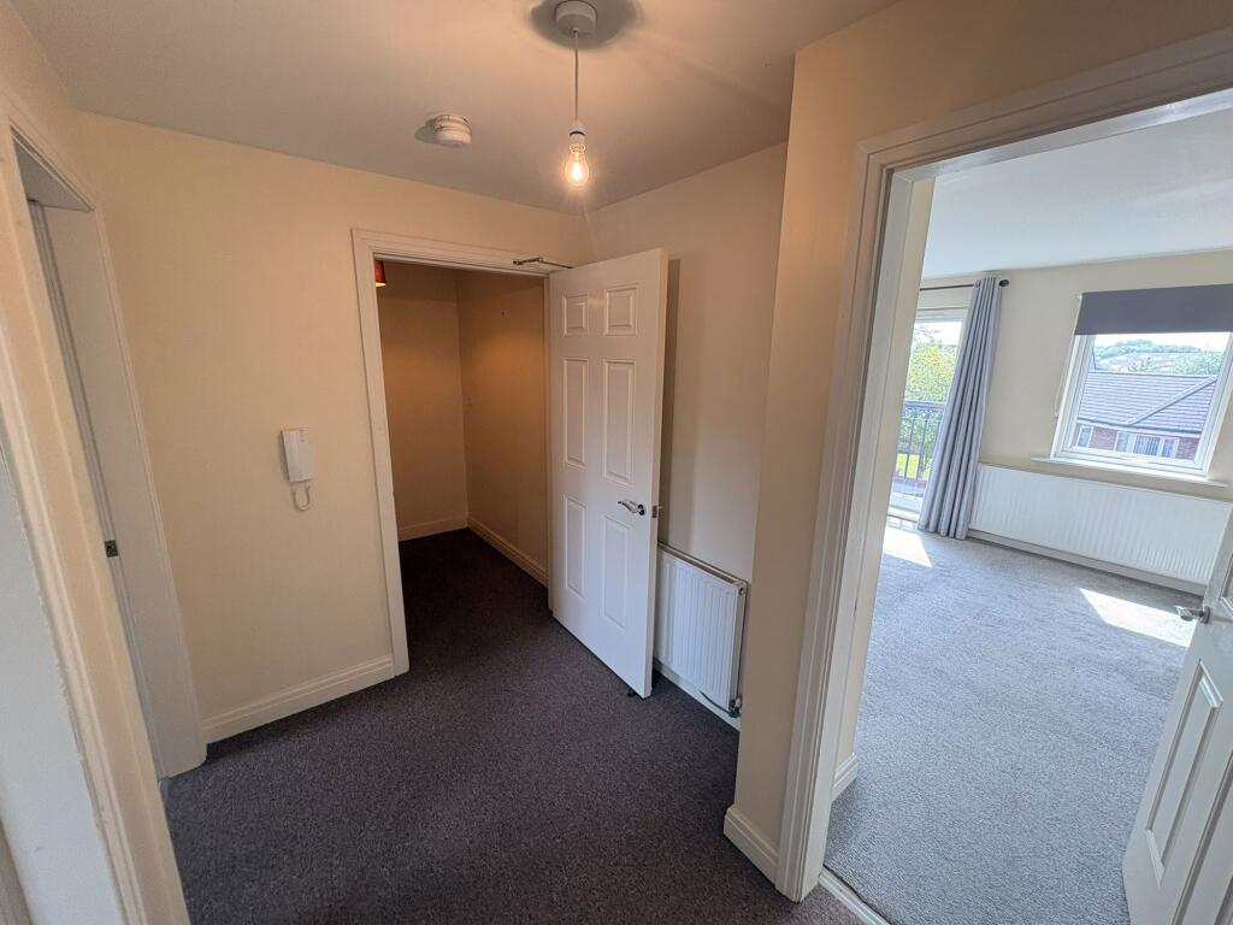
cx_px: 616
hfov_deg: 102.1
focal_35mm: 14
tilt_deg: -12.3
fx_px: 499
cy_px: 462
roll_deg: -0.7
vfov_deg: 85.7
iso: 200
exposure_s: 1/100
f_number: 2.2
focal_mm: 2.22
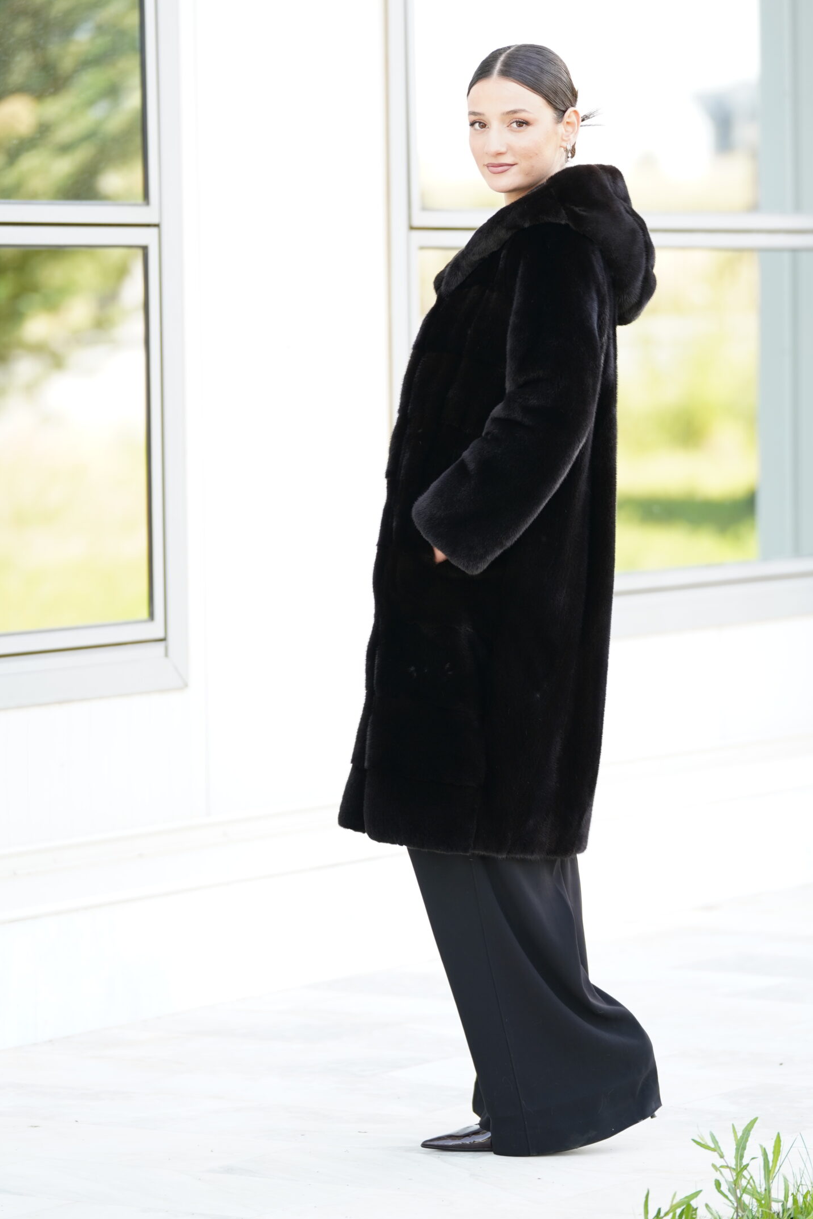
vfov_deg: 13.0
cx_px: 431
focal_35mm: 158
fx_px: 5352
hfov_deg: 8.7
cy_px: 500
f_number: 2.8
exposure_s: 1/250
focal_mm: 132
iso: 250
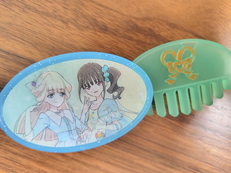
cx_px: 116
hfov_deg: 73.9
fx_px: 153
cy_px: 86
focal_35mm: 23
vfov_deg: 58.9
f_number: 1.9
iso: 2067
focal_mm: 5.6
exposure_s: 1/120
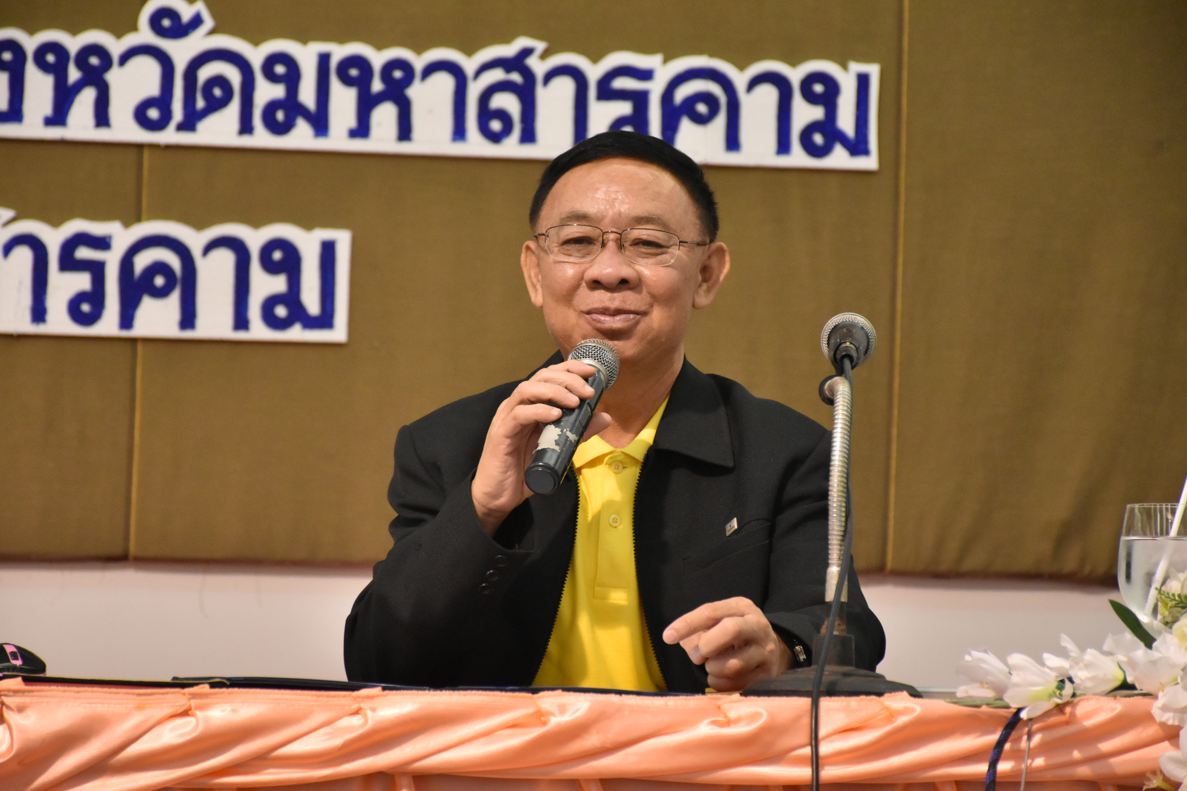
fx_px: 5193
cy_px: 396
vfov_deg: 8.7
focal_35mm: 158
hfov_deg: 13.0
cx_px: 594
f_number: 5.6
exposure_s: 1/160
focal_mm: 105
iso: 2500
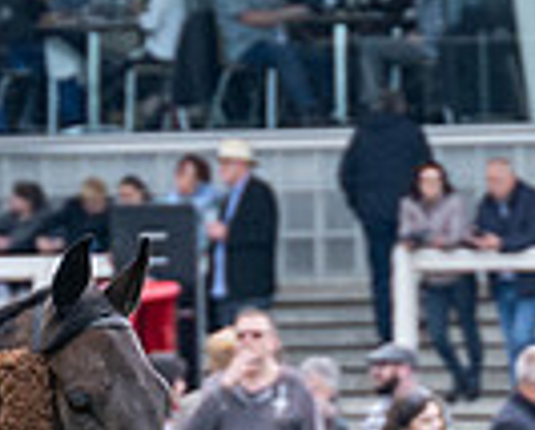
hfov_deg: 2.5
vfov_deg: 2.0
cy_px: 465
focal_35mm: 769
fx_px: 12203
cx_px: -281
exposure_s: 1/640
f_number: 4
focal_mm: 98
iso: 400
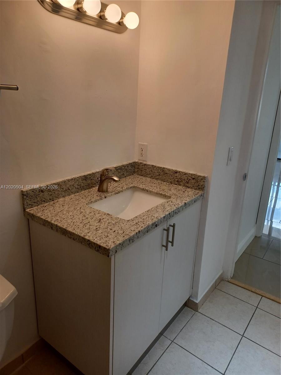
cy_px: 188
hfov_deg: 54.9
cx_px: 140
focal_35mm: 25
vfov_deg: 69.4
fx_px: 271
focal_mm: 4.6
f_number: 1.8
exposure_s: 1/59
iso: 80
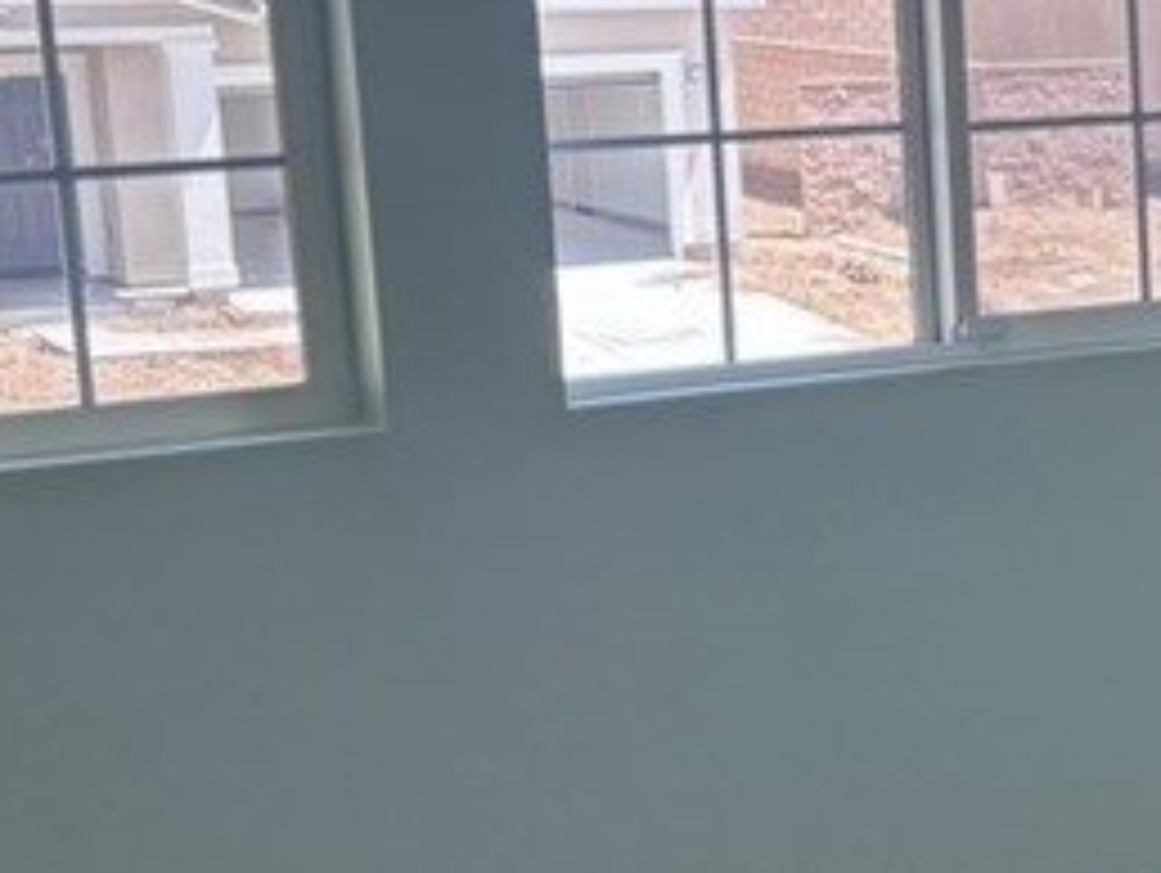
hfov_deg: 16.3
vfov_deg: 14.4
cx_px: 2038
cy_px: 500
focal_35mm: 103
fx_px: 3458
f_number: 1.6
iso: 50
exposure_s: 1/197
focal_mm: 5.96
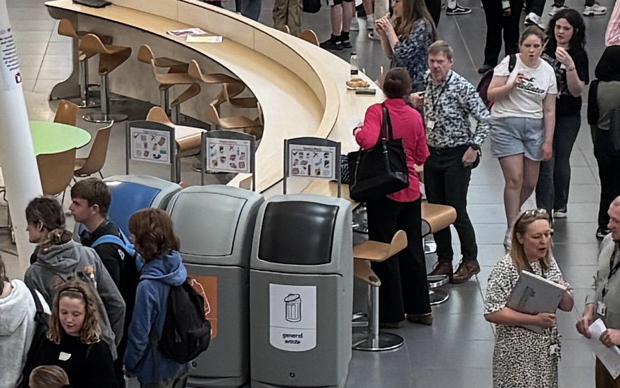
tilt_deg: -15.6
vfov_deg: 8.0
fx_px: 2754
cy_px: 304
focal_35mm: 163
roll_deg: -0.4
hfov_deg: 12.8
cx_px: 335
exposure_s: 1/50
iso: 160
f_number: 1.78
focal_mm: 6.76
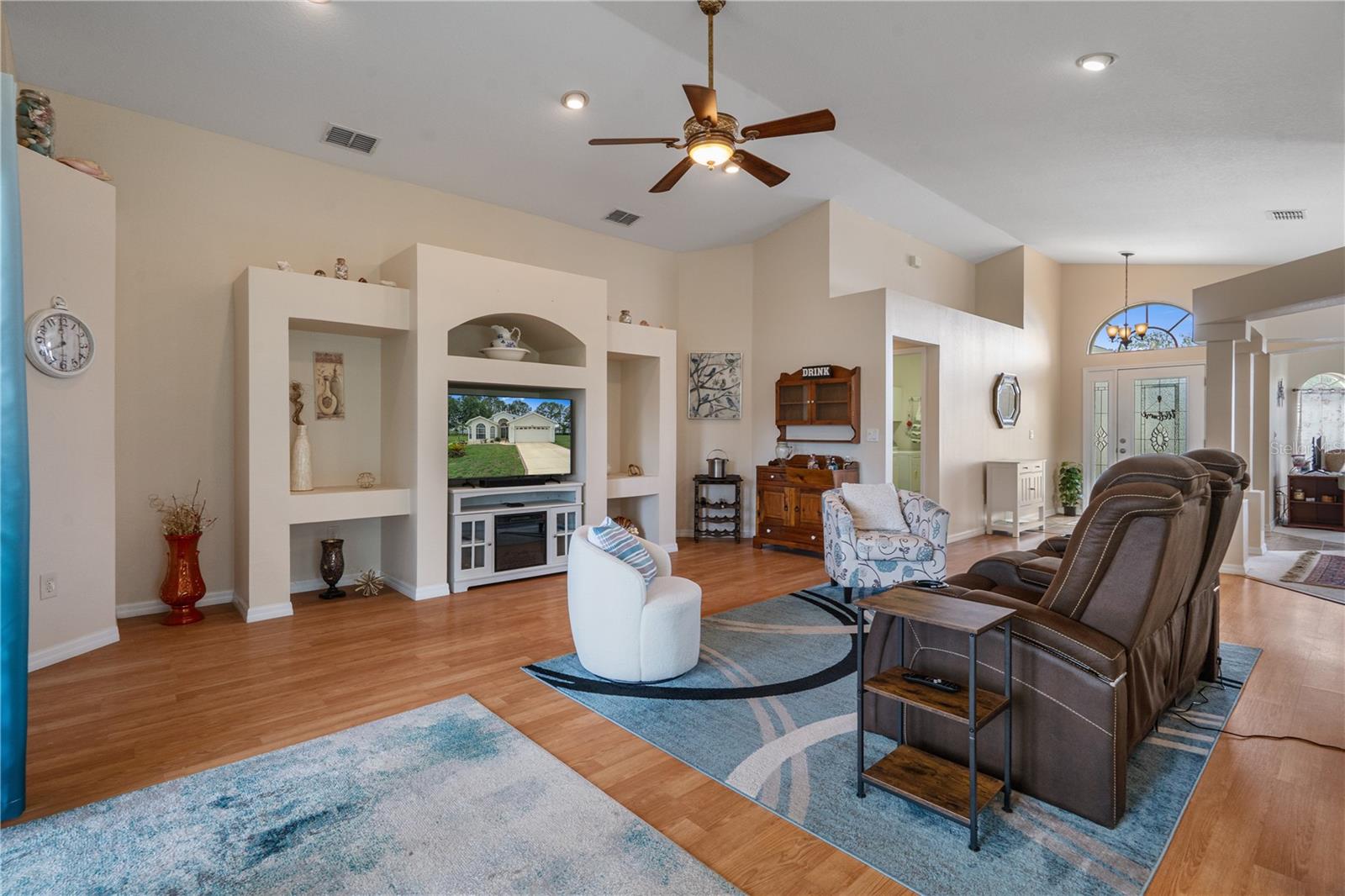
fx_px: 598
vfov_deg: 73.7
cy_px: 448
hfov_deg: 96.7
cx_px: 672
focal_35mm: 16
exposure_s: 1/8
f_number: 9
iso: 320
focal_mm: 16
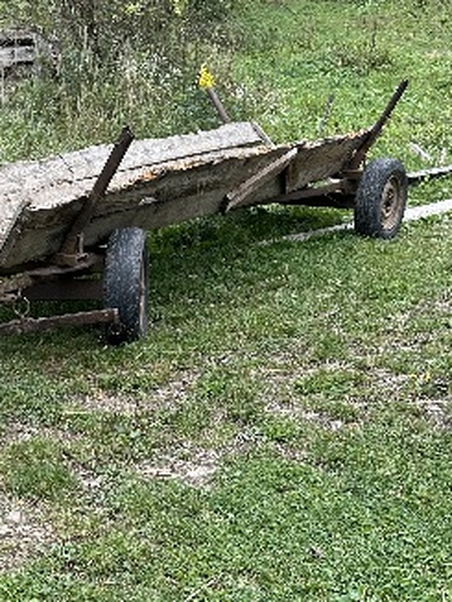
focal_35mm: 53
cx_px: 11
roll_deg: -1.1
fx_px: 922
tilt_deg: -15.3
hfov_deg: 26.3
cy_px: 391
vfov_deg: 35.9
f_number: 1.78
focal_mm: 6.86
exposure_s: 1/623
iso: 80
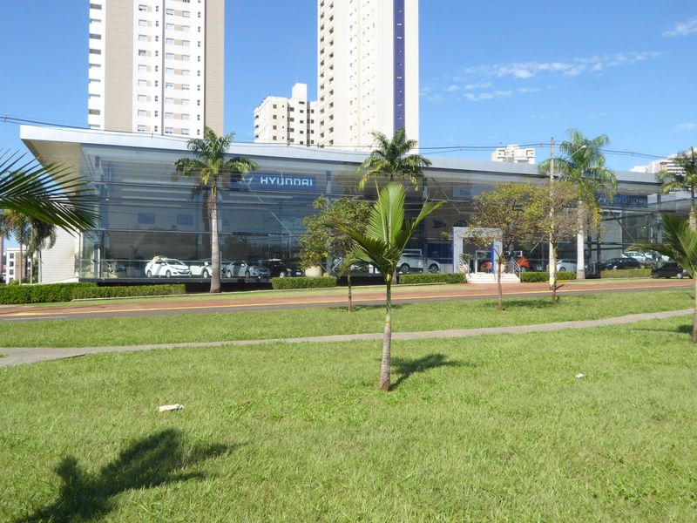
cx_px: 348
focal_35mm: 31
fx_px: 624
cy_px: 262
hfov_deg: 58.4
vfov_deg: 45.4
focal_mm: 5.4
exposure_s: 1/125
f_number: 7.1
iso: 80
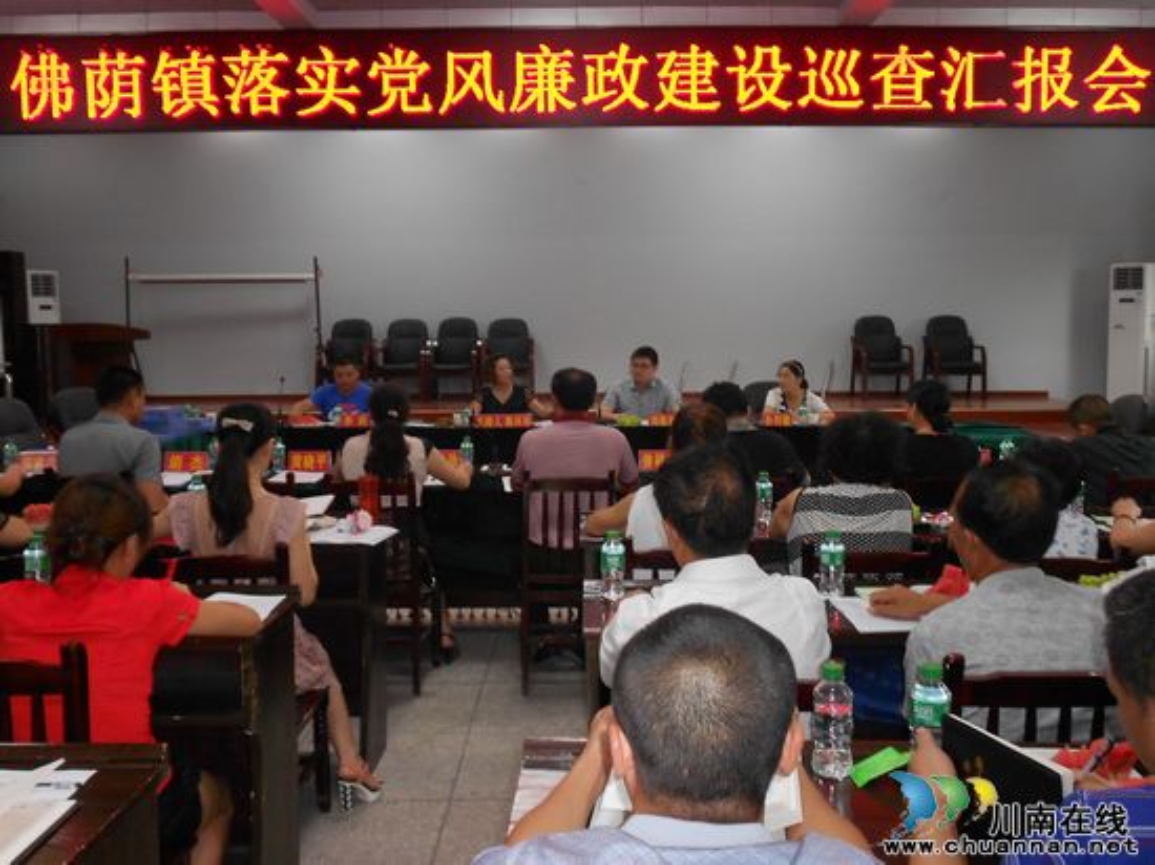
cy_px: 432
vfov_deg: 44.1
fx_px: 1067
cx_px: 578
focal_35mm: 32
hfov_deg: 56.8
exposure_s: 1/30
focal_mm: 5.8
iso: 200
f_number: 3.6
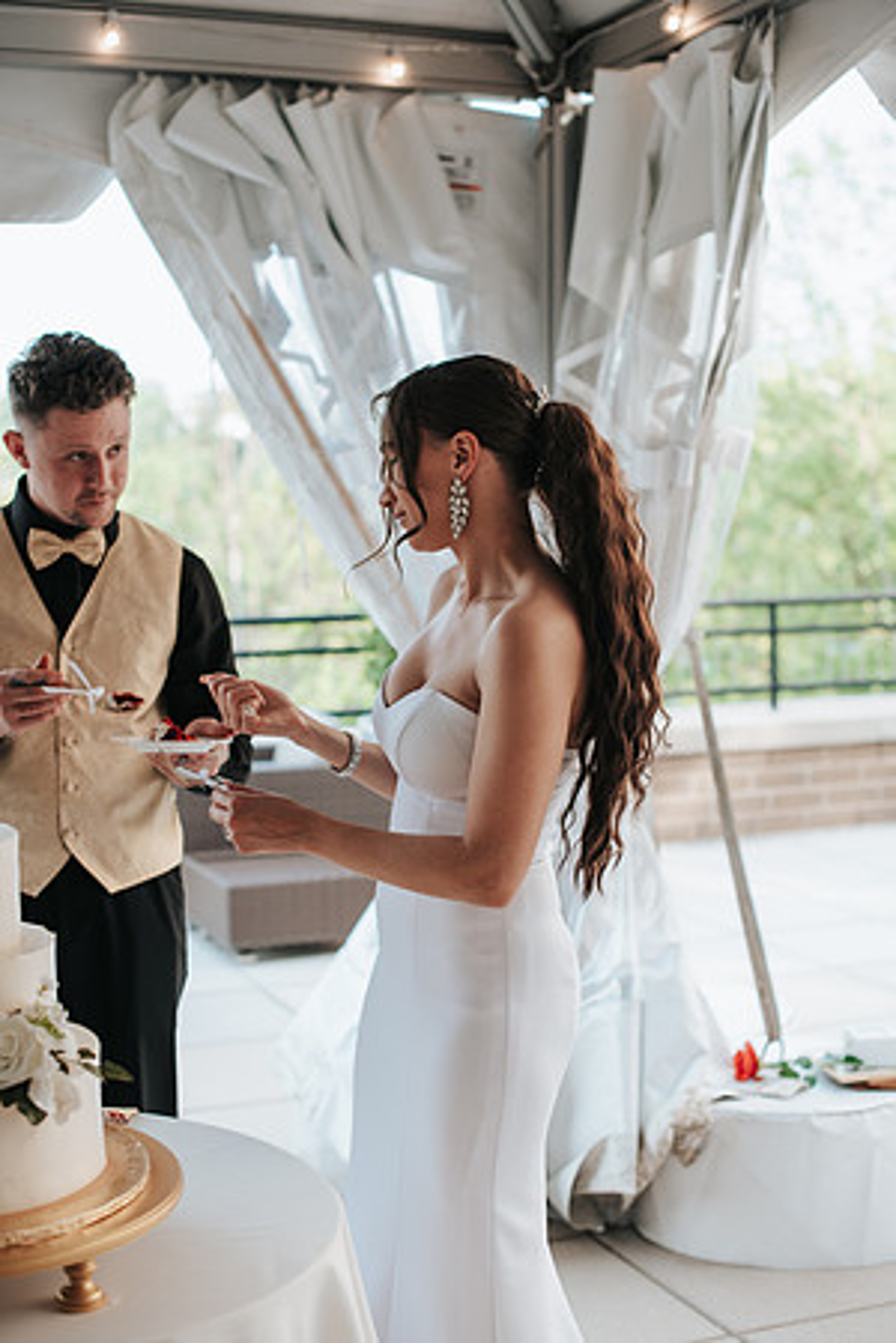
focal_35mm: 50
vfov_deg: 39.6
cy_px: 672
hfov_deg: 27.0
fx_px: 1867
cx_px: 448
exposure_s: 1/160
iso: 100
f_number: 2.8
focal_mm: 50
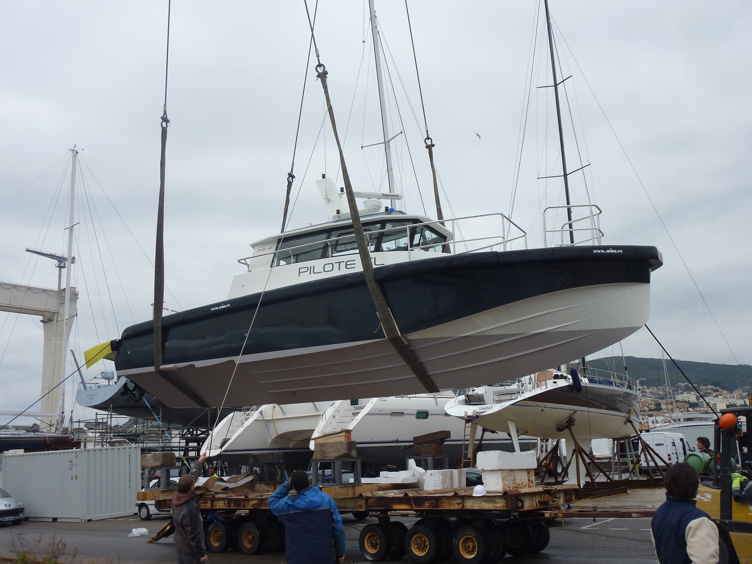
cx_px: 376
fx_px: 760
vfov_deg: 40.7
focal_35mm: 35
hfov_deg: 52.6
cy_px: 282
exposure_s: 1/320
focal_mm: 5.7
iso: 100
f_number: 4
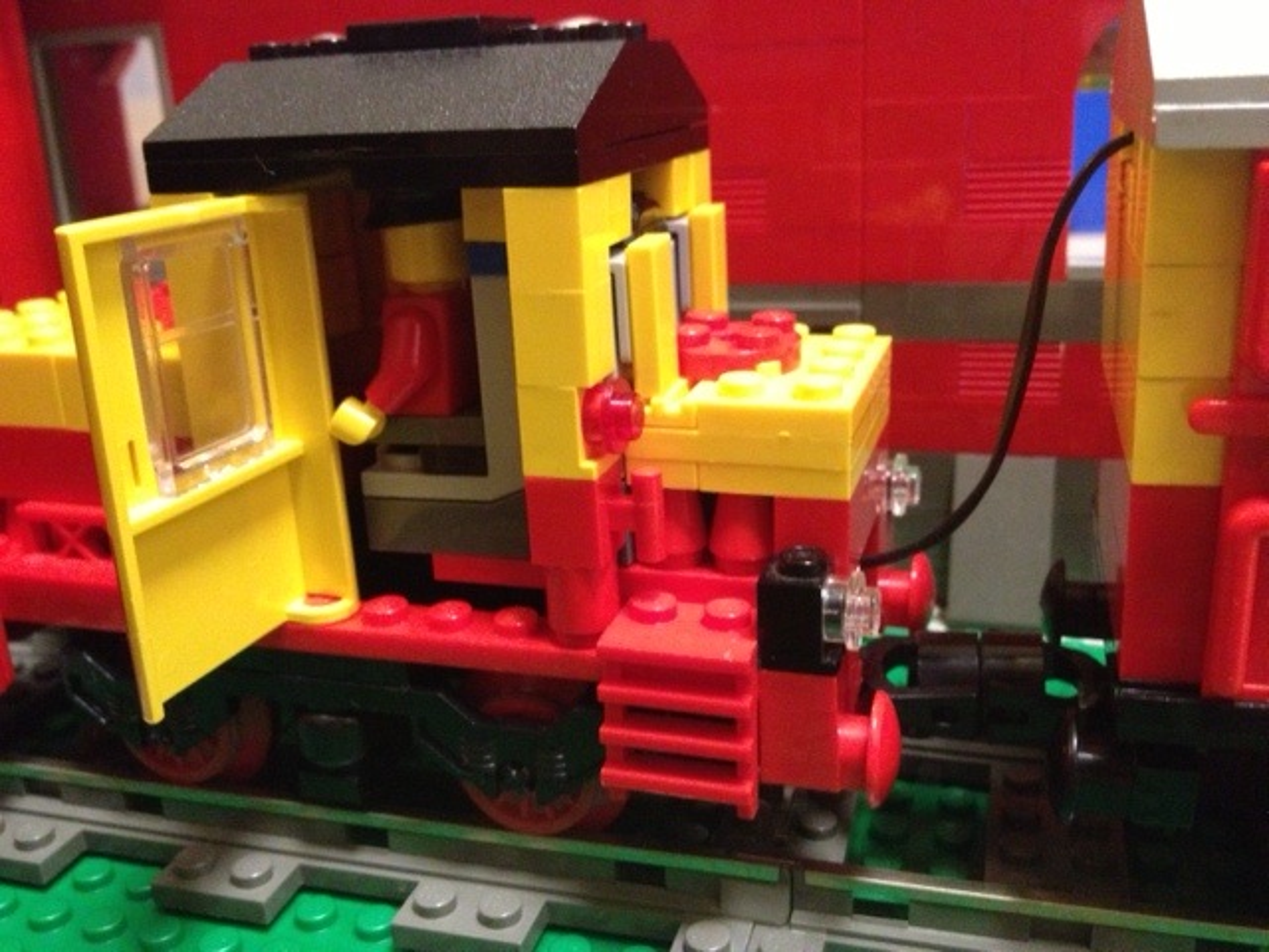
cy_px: 476
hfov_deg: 52.6
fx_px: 1283
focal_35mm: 35
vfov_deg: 40.7
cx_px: 634
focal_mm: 4.28
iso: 800
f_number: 2.4
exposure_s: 1/15
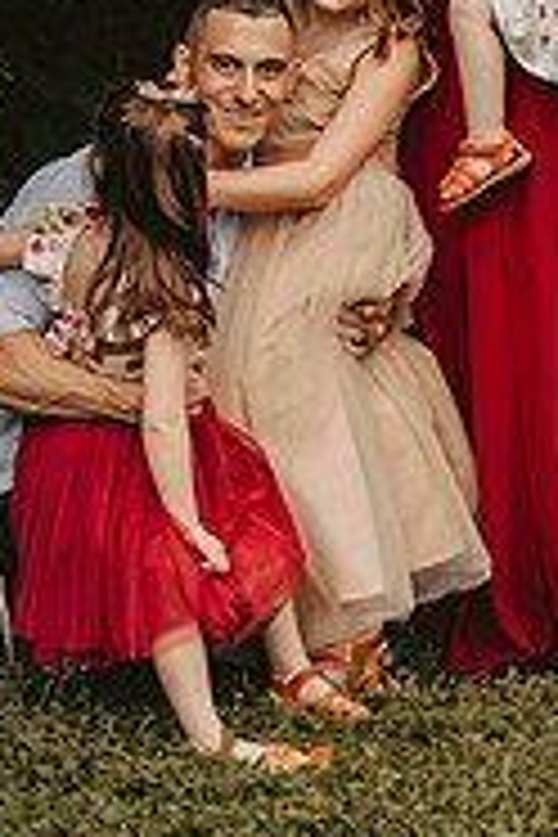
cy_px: -99
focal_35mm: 198
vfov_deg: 10.3
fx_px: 4603
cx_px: 396
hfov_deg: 6.9
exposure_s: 1/1000
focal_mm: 82
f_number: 2.8
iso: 640
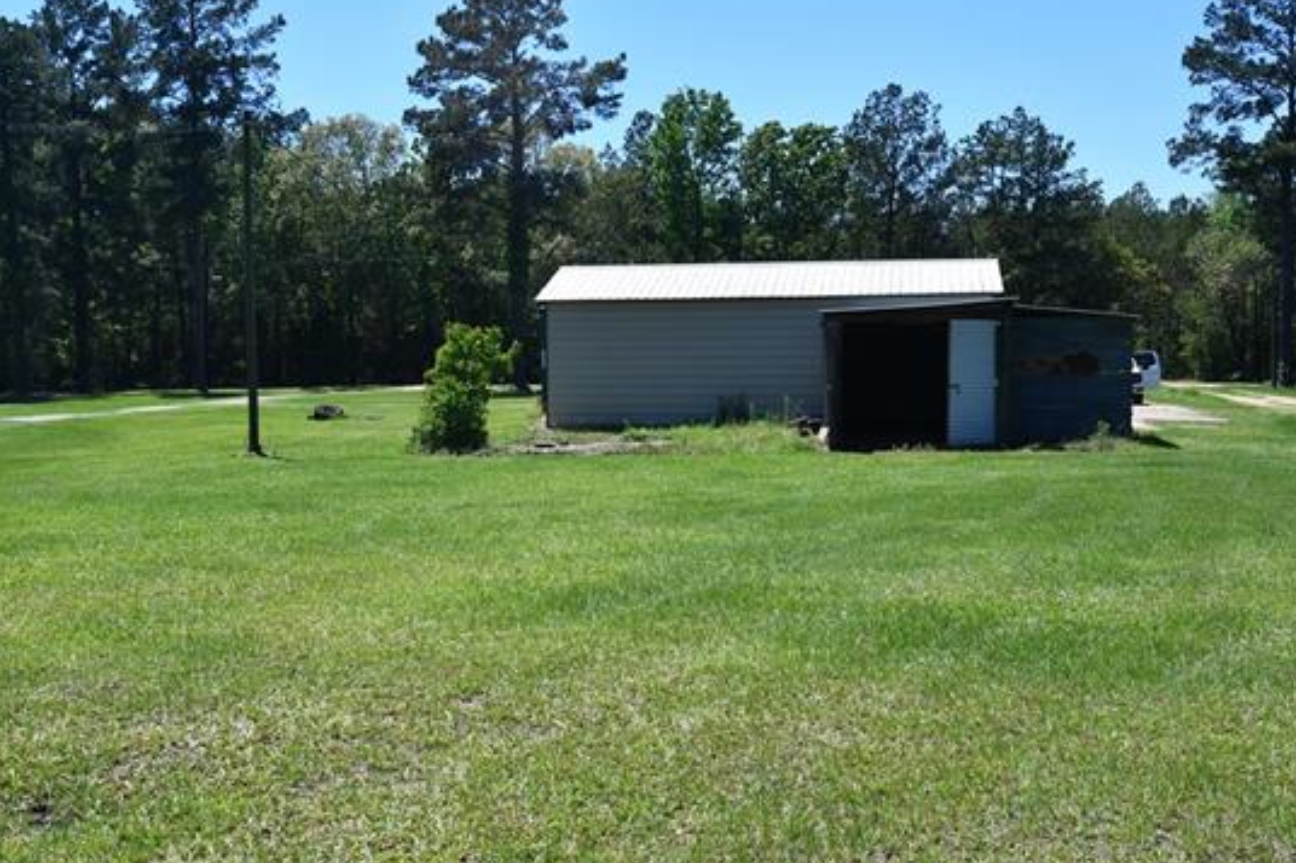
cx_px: 575
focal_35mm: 43
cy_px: 409
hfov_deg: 45.4
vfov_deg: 31.2
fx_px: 1547
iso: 125
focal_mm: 24
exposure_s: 1/250
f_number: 8
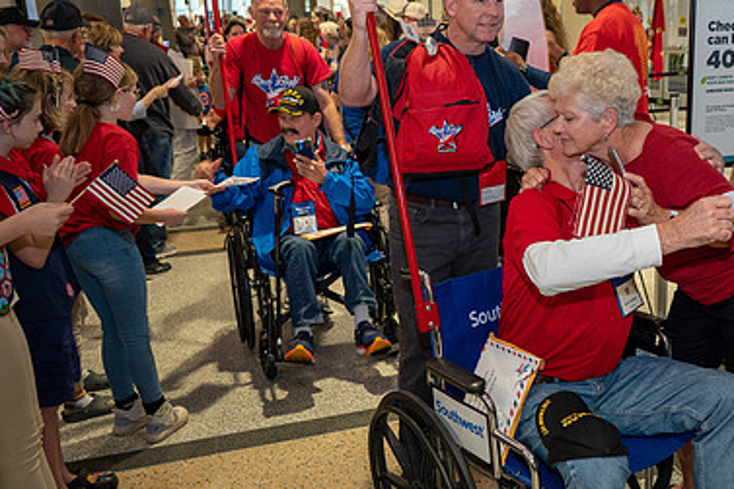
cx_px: 541
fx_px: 815
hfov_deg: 46.9
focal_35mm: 40
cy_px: 275
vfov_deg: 33.3
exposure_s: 1/40
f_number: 4.5
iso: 1250
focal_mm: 26
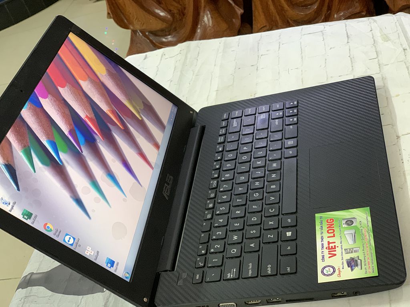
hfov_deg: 36.8
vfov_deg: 28.0
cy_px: 154
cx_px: 205
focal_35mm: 52
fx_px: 616
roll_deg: +21.1
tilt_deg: -33.7
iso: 400
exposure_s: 1/33
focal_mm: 6
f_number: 2.4
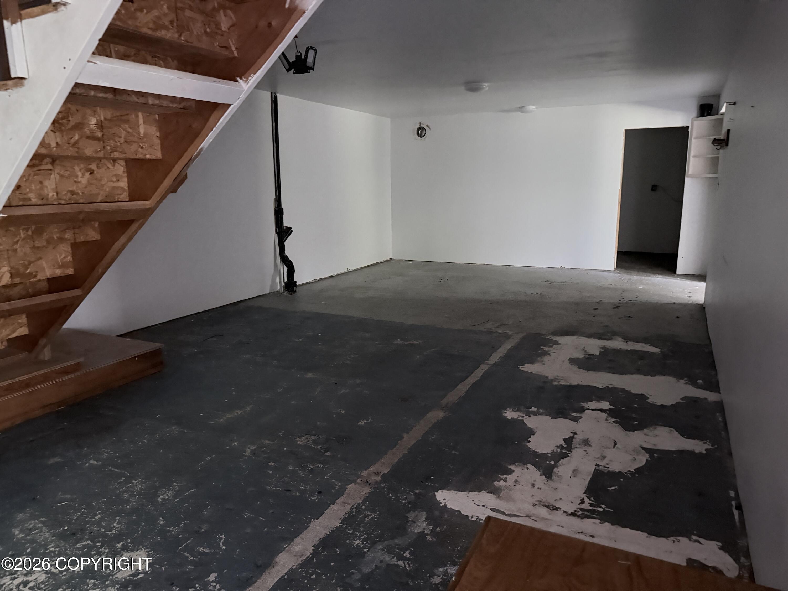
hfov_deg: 71.6
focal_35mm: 24
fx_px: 546
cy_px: 296
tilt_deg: -11.4
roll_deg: +0.2
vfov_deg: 56.8
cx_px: 394
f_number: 1.78
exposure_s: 1/29
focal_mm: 6.76
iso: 1600
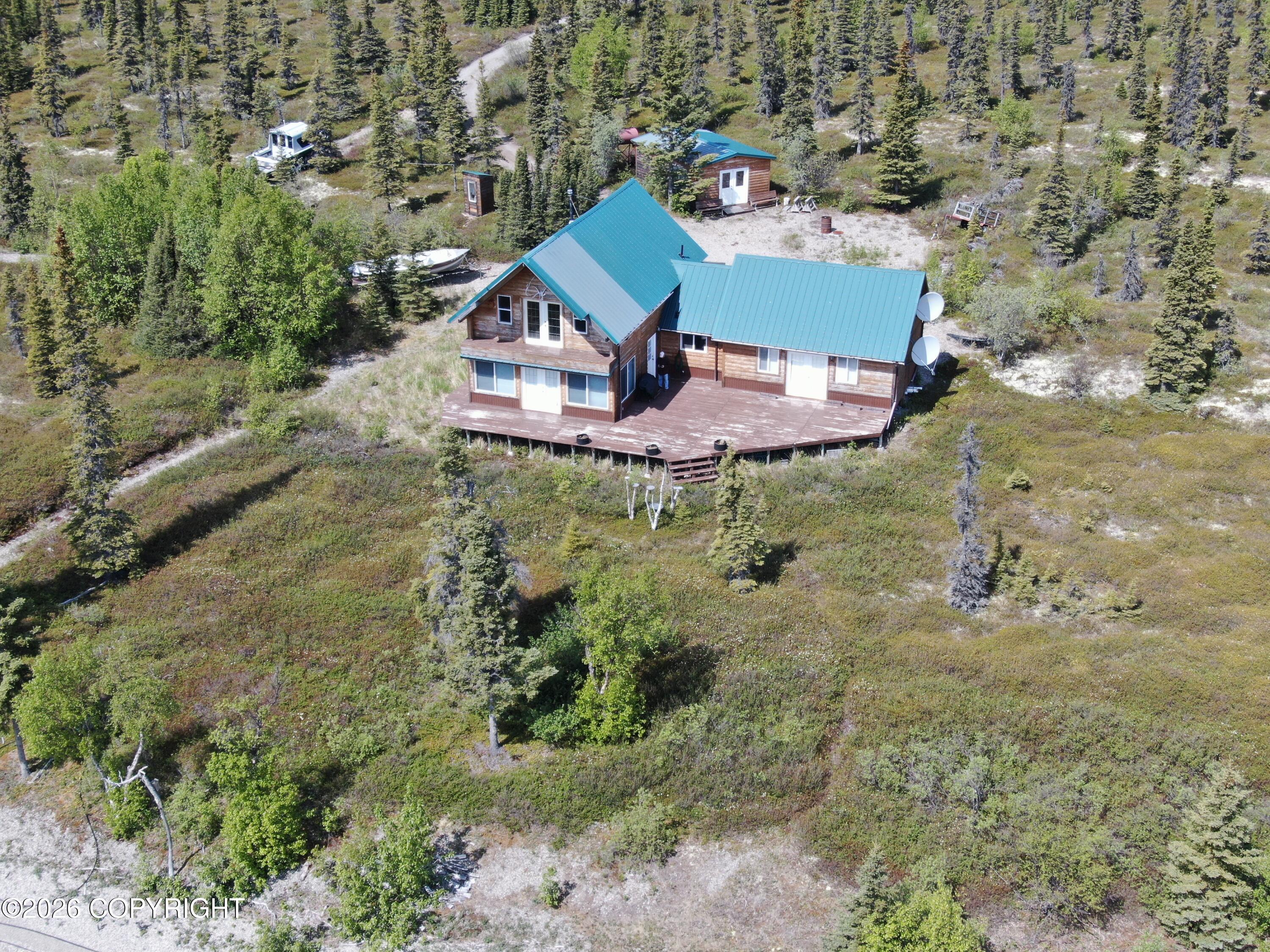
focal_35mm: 43
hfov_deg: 43.9
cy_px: 476
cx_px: 635
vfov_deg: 33.6
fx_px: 1578
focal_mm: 7.55
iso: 100
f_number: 3.6
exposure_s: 1/400
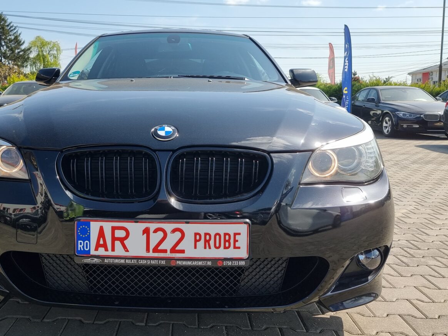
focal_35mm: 33
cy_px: 139
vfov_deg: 42.8
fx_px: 427
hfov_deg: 54.7
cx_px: 166
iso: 50
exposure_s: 1/749
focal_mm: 6.7
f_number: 1.8
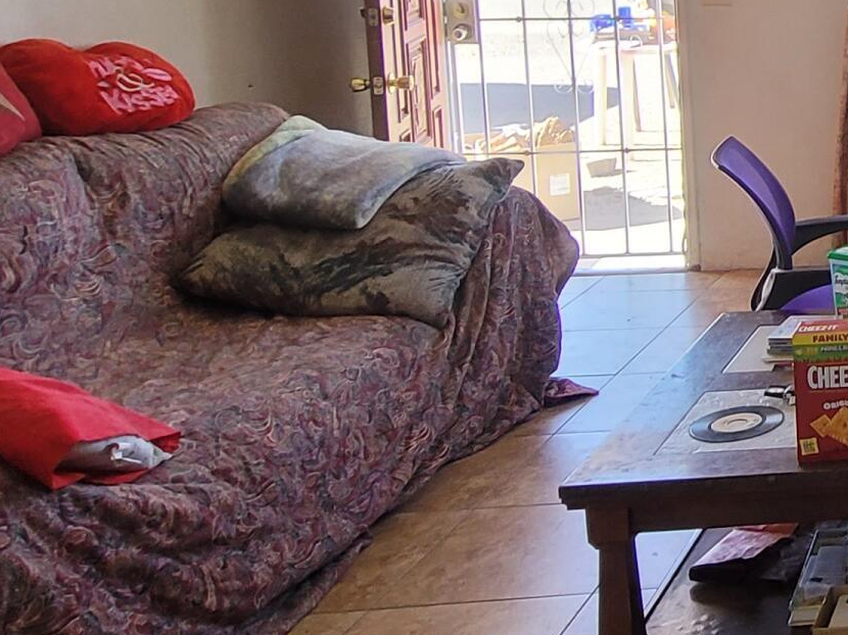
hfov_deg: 26.4
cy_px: 16
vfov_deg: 29.1
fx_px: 1151
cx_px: 1330
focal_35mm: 47
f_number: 2.2
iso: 125
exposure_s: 1/60
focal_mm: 2.2
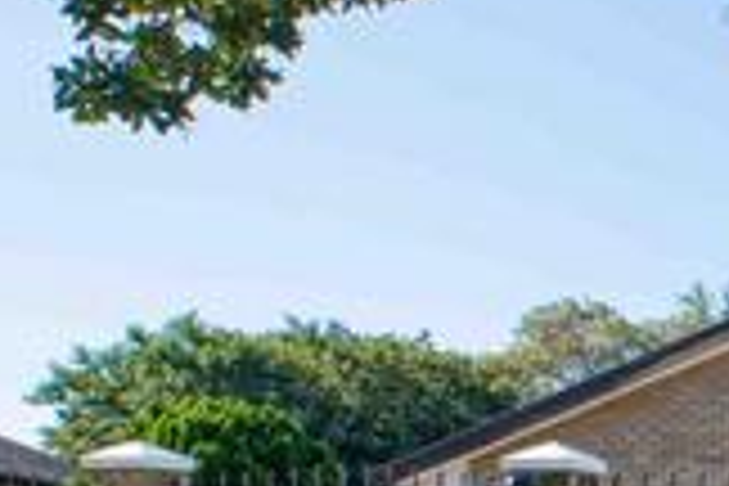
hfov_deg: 20.3
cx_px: 1134
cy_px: 628
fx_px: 1701
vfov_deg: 15.5
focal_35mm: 84
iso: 320
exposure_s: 1/100
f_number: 8
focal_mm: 11
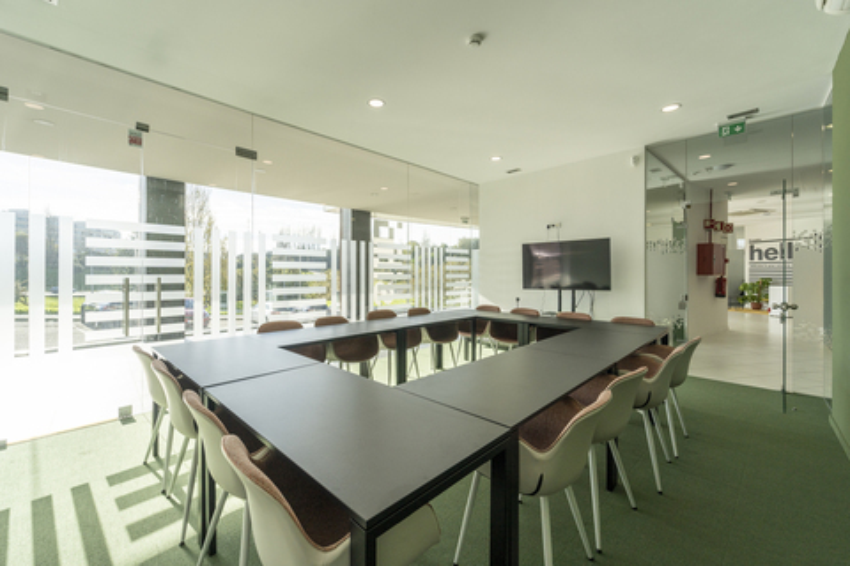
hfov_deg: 104.3
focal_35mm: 14
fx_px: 331
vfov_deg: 81.2
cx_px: 425
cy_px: 283
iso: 200
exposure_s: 1/200
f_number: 8
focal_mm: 14
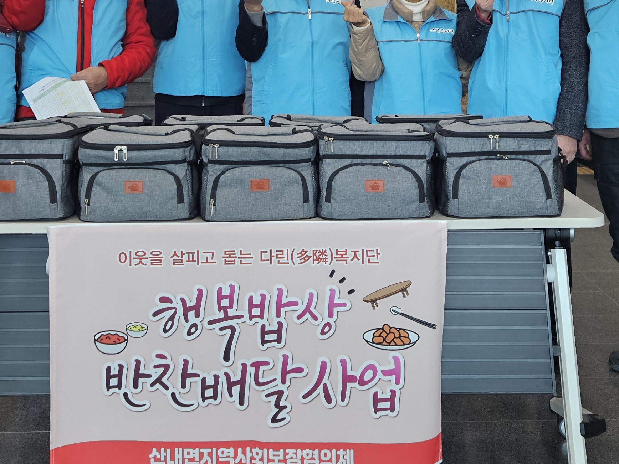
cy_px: -18
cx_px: 306
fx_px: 948
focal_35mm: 53
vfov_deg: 25.9
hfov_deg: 36.2
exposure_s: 1/120
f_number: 1.8
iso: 160
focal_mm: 5.4
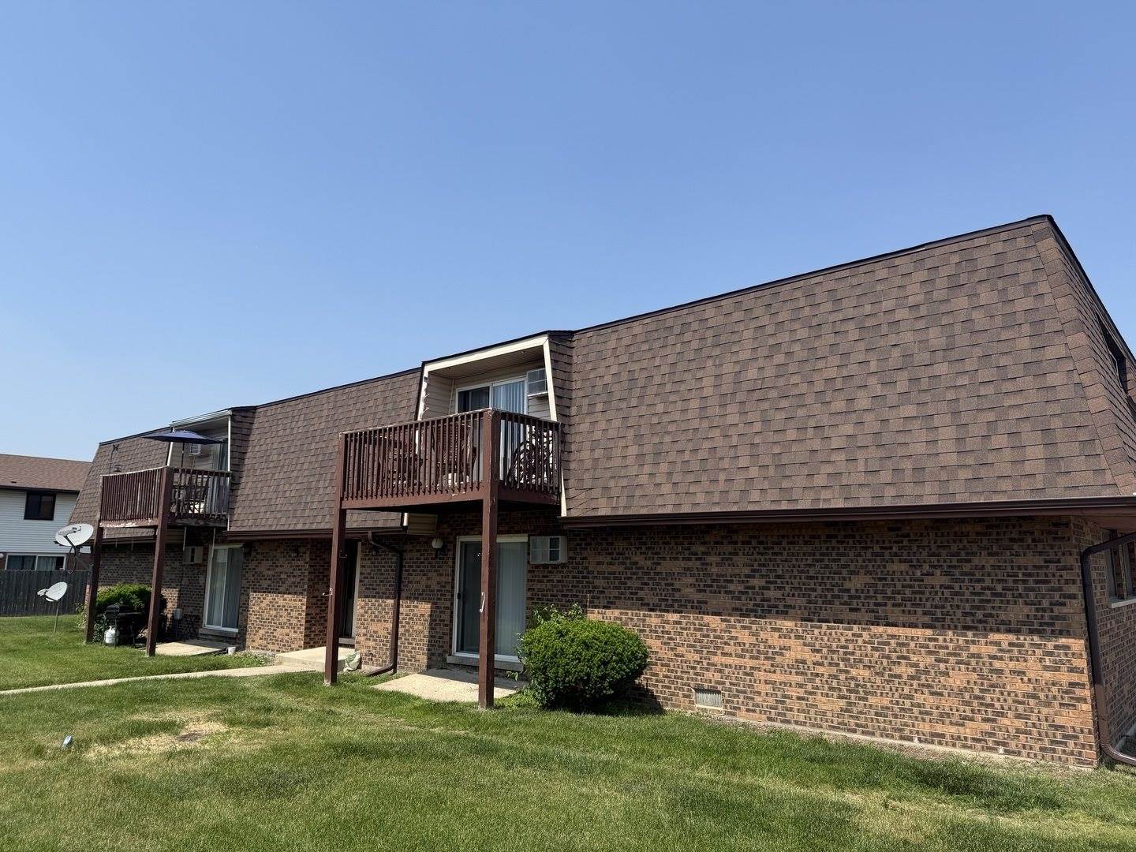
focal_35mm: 24
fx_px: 788
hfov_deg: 71.6
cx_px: 568
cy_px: 426
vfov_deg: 56.8
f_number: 1.78
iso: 80
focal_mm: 6.76
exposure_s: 1/4167
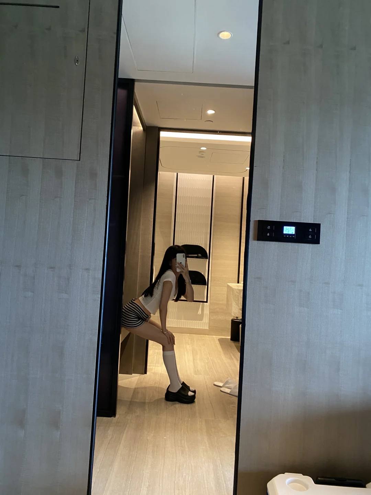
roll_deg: -2.8
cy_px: 248
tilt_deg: +3.0
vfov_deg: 67.3
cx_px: 186
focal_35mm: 26
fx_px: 372
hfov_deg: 53.1
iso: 320
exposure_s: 1/60
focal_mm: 4.25
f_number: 1.8
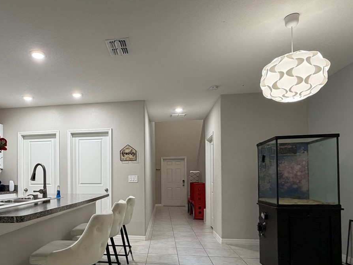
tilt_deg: -0.3
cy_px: 178
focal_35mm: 25
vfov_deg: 53.7
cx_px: 120
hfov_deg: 67.6
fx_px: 255
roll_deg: +0.3
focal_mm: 2.22
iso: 200
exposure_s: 1/60
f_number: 2.2
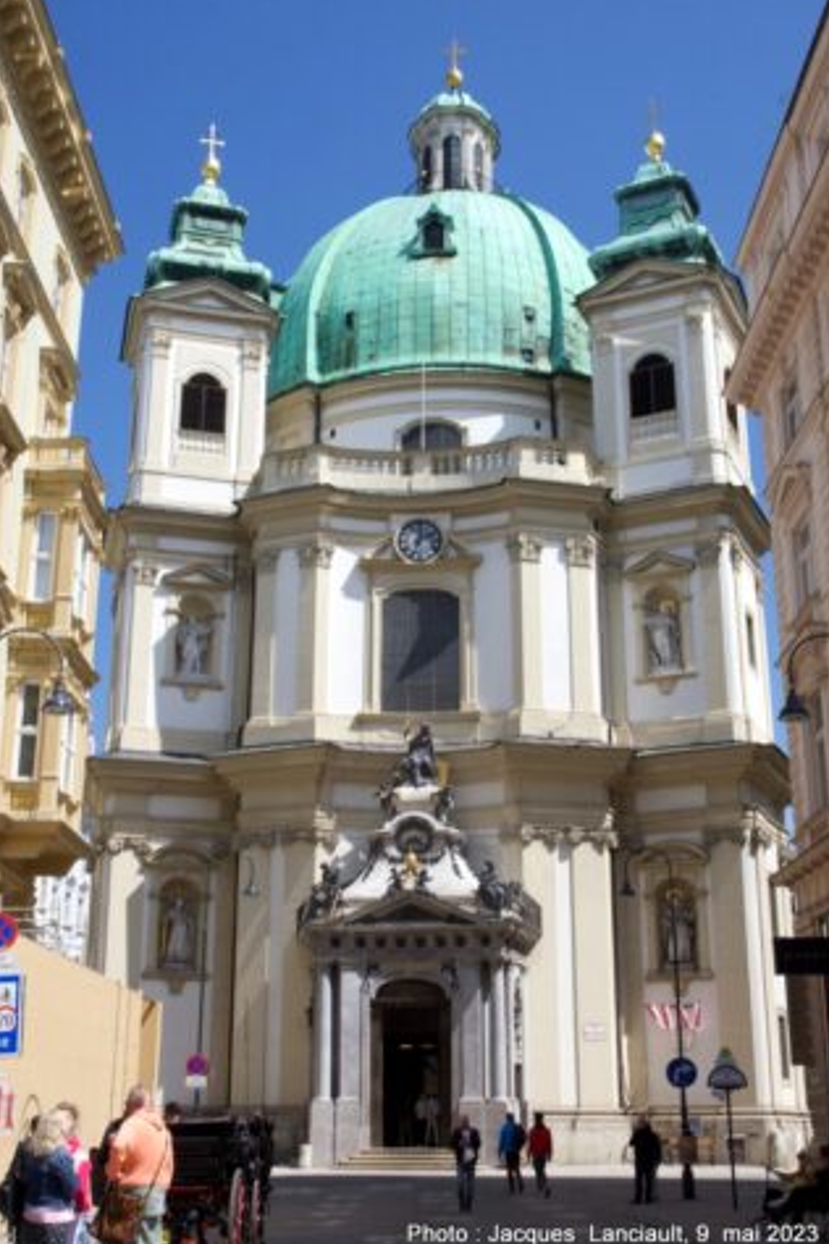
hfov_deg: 34.2
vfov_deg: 49.6
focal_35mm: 39
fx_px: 1347
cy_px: 617
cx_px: 413
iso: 125
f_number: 22
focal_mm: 25
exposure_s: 1/50
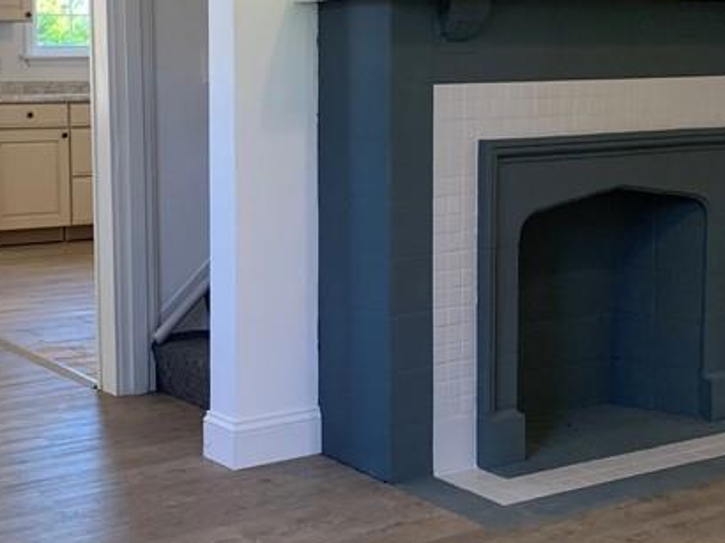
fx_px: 1361
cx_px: 256
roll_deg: +0.1
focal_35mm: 65
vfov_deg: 22.5
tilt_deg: -6.3
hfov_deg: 29.7
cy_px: 226
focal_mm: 4.25
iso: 64
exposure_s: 1/60
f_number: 1.8
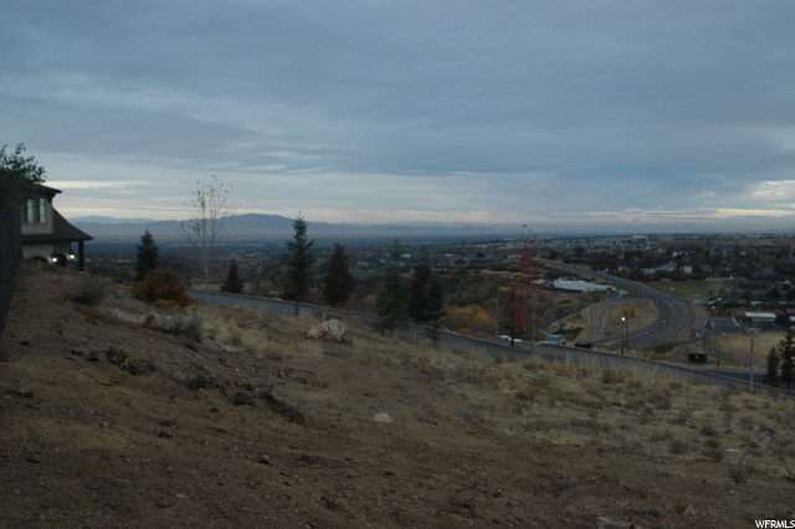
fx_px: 795
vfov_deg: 36.8
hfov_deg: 53.2
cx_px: 398
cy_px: 264
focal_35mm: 36
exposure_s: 1/200
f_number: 7.1
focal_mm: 24
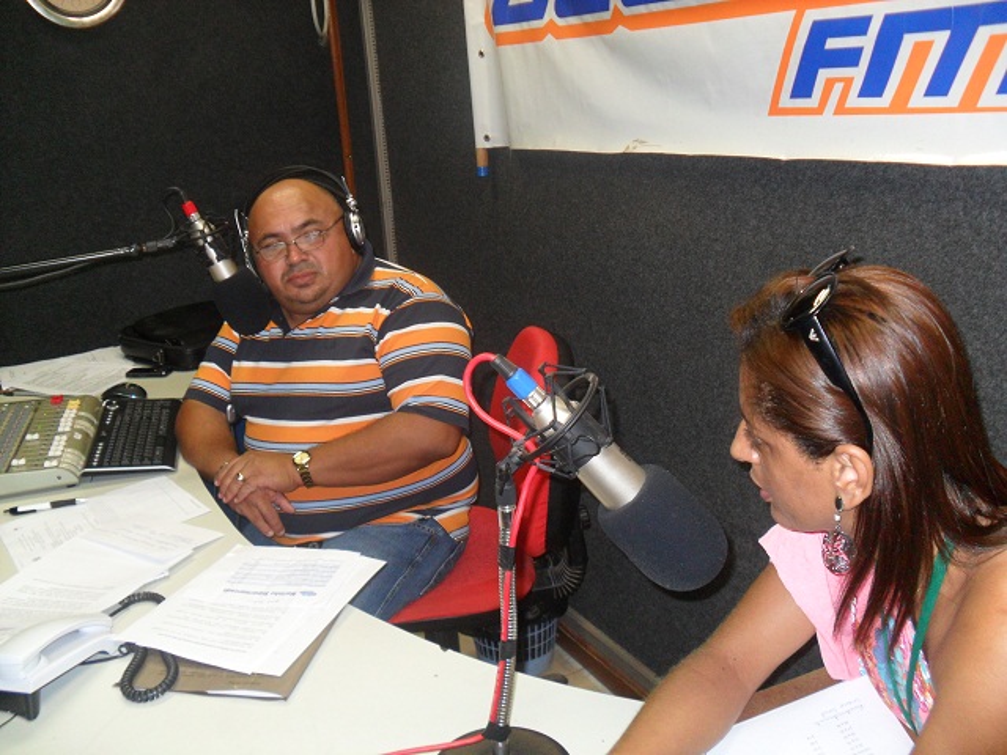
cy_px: 378
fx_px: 1018
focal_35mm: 35
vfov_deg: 40.7
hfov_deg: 52.6
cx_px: 504
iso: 200
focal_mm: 6.3
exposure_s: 1/15
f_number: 3
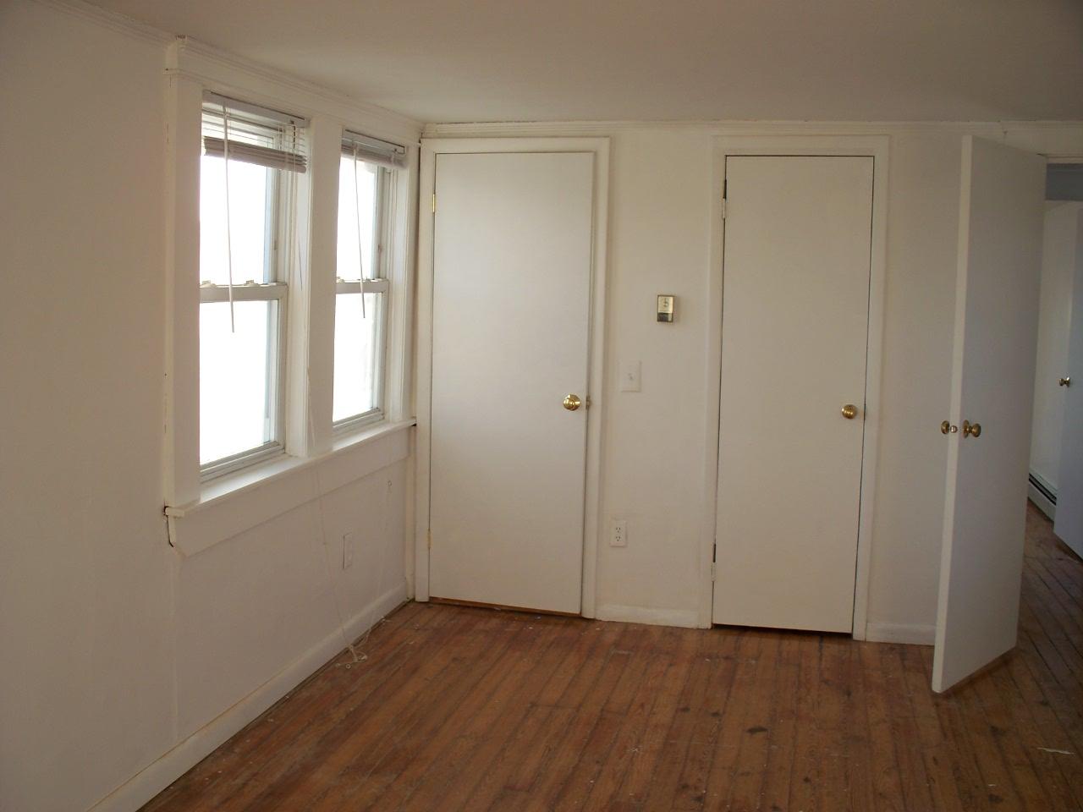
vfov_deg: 39.7
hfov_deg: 51.4
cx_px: 542
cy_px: 406
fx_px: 1126
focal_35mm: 36
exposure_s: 1/160
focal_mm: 7.54
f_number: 2.8
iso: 80
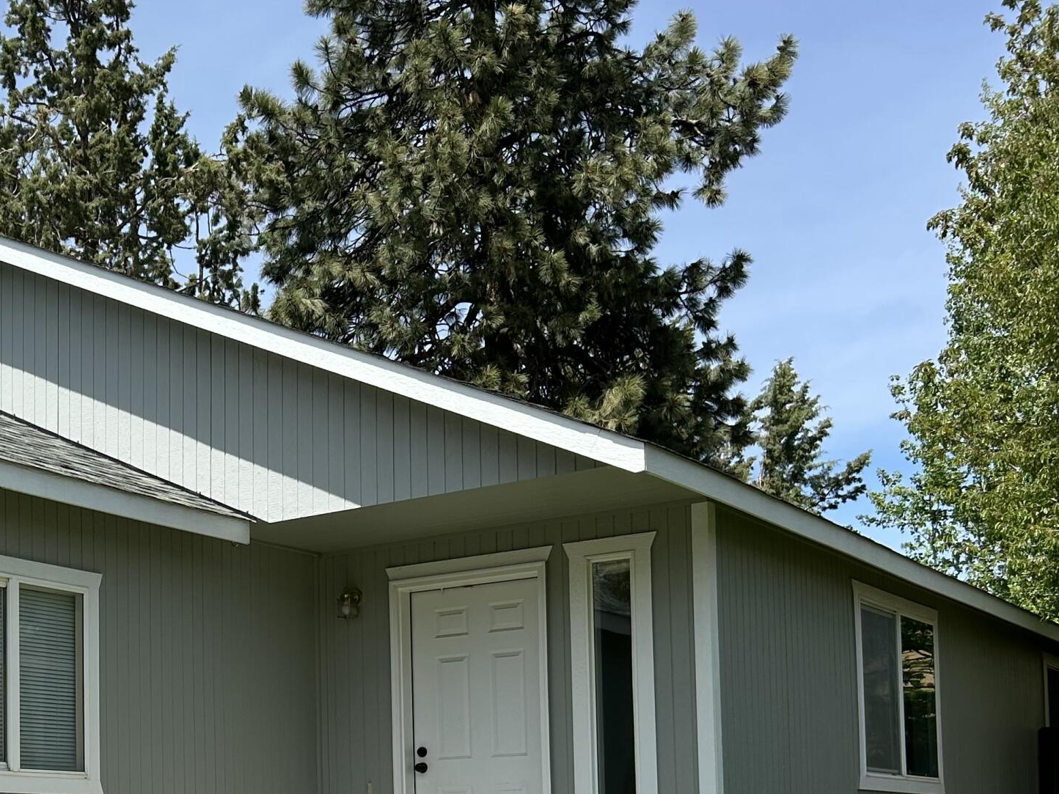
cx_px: 5
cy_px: 729
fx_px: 1652
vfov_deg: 26.1
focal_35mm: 54
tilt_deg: +3.3
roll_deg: +0.1
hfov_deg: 32.7
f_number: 1.5
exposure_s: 1/3165
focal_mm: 5.7
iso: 50
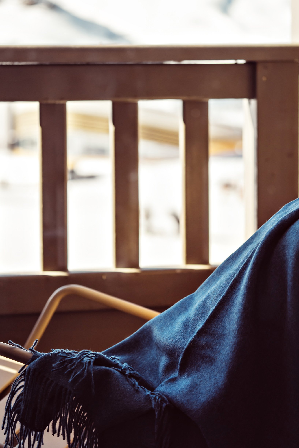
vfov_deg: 22.1
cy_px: 201
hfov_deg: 14.8
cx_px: 205
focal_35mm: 92
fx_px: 1145
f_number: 2
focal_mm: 50
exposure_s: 1/1250
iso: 100
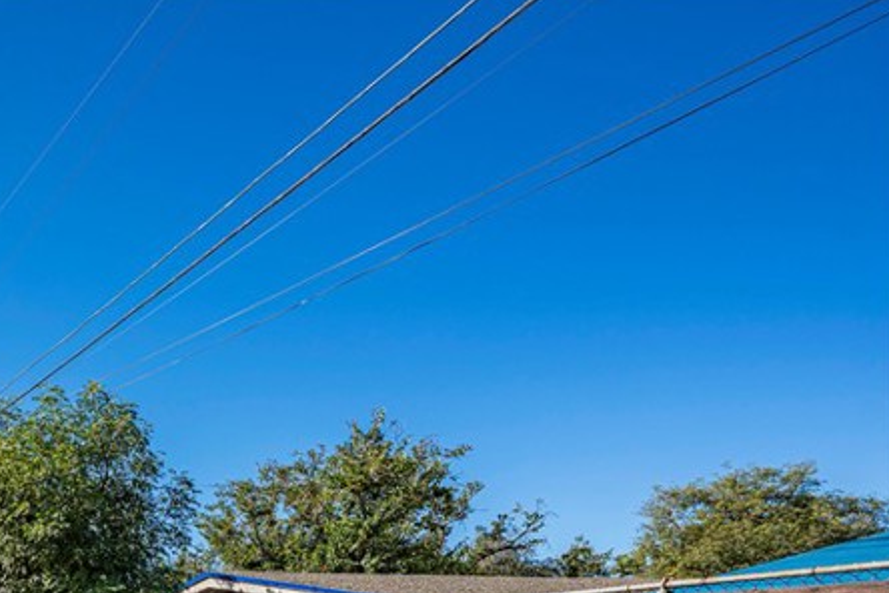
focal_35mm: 30
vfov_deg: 36.2
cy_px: 668
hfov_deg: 44.1
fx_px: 741
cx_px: -128
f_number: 5.6
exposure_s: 1/400
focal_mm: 13
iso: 80
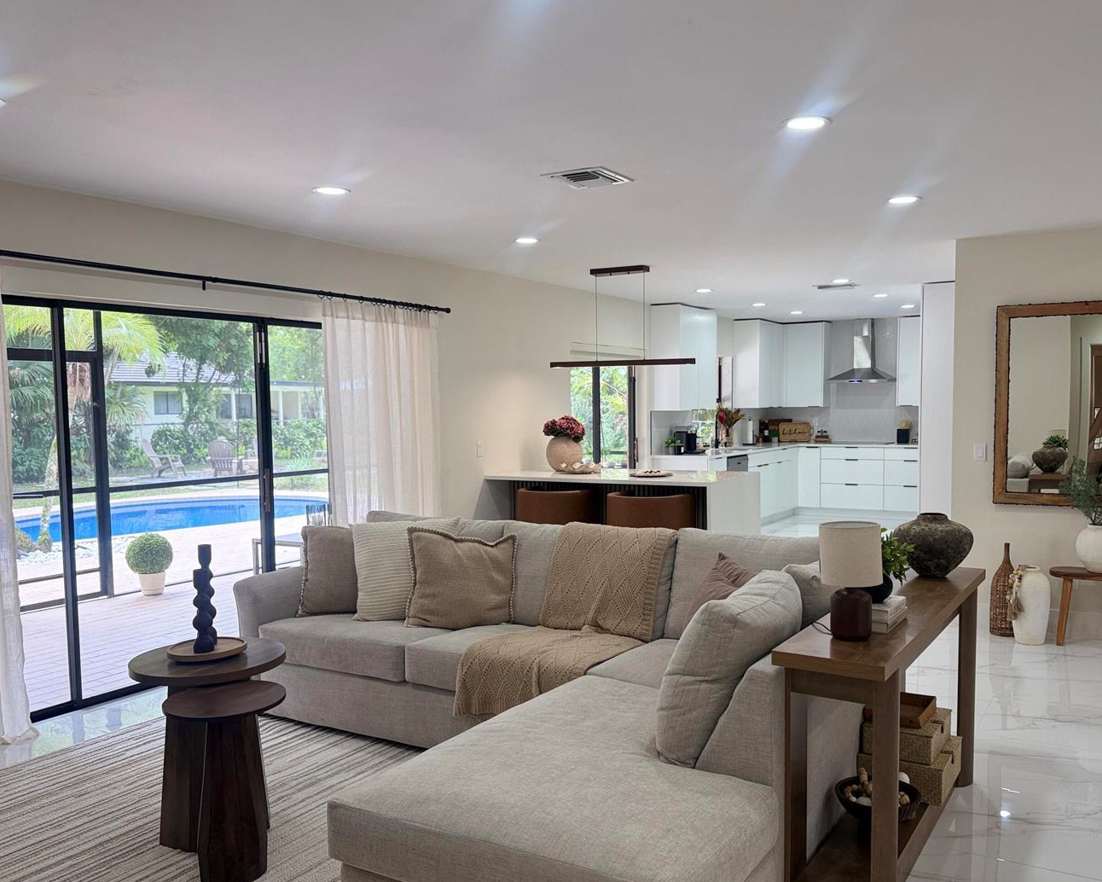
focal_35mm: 29
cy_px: 467
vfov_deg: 50.0
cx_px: 605
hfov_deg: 60.3
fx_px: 946
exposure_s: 1/234
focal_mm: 6.76
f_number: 1.78
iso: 125
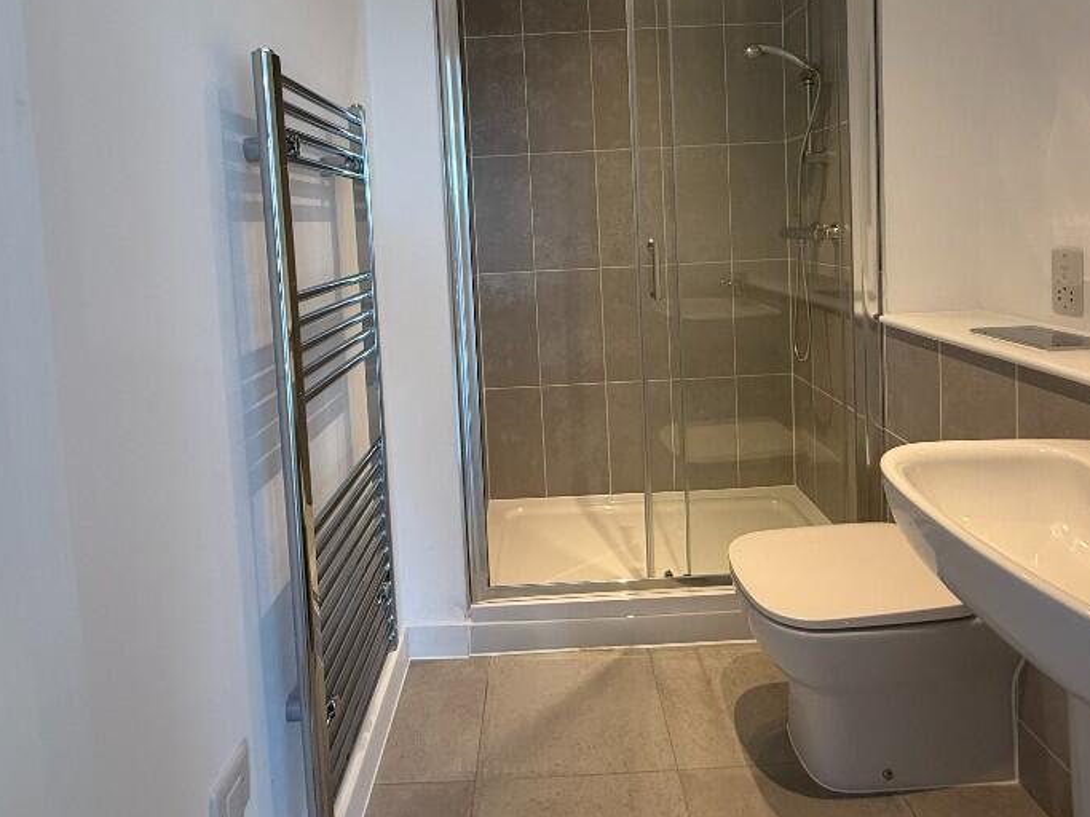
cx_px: 552
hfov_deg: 79.0
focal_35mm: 21
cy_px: 260
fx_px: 661
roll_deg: +2.6
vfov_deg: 61.6
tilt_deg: -2.8
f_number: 2.2
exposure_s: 1/100
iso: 160
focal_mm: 2.22
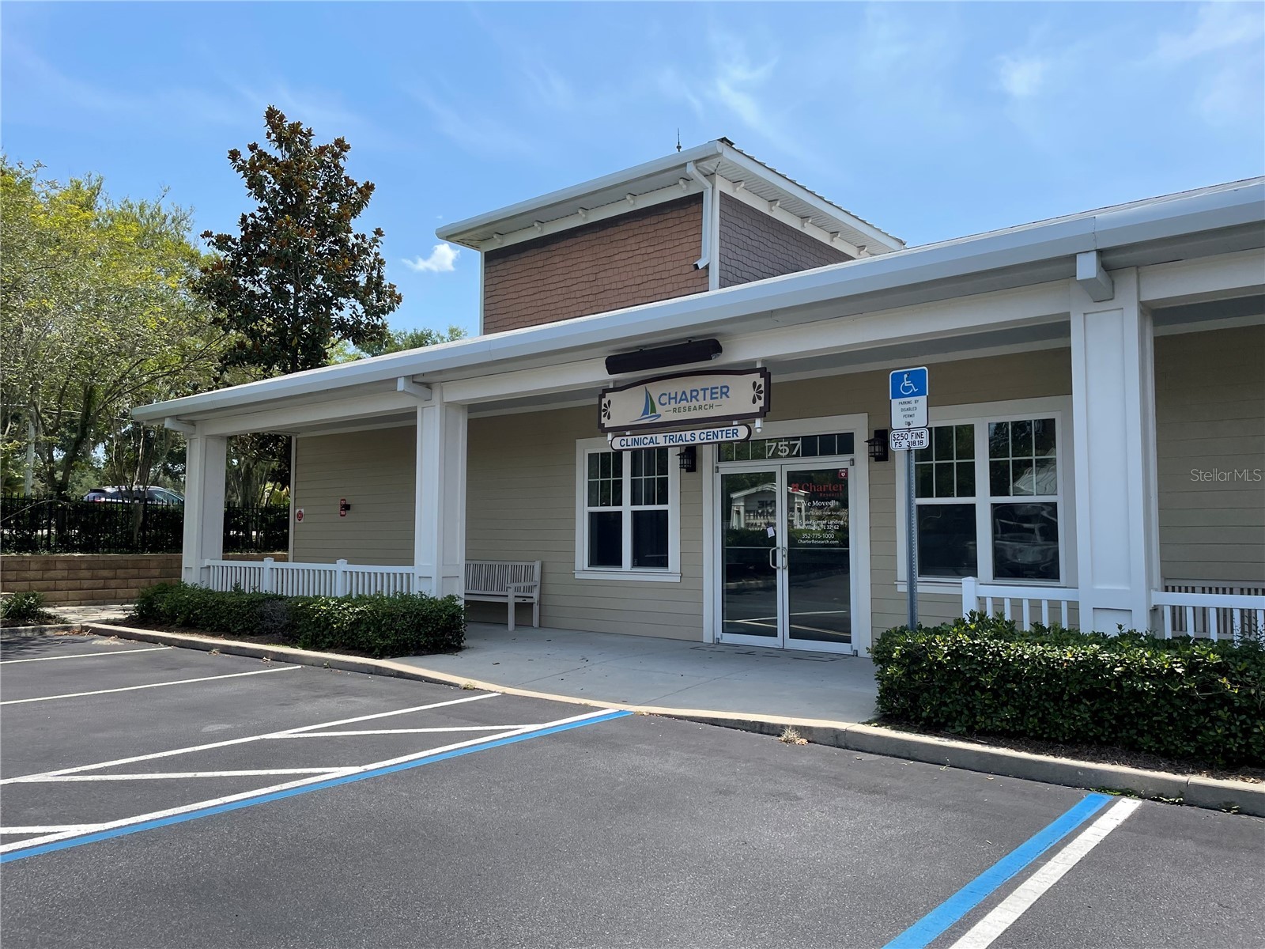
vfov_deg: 53.1
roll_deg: +0.4
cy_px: 474
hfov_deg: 67.3
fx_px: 950
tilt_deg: +4.2
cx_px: 632
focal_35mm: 26
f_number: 1.6
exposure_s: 1/2747
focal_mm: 4.2
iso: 32
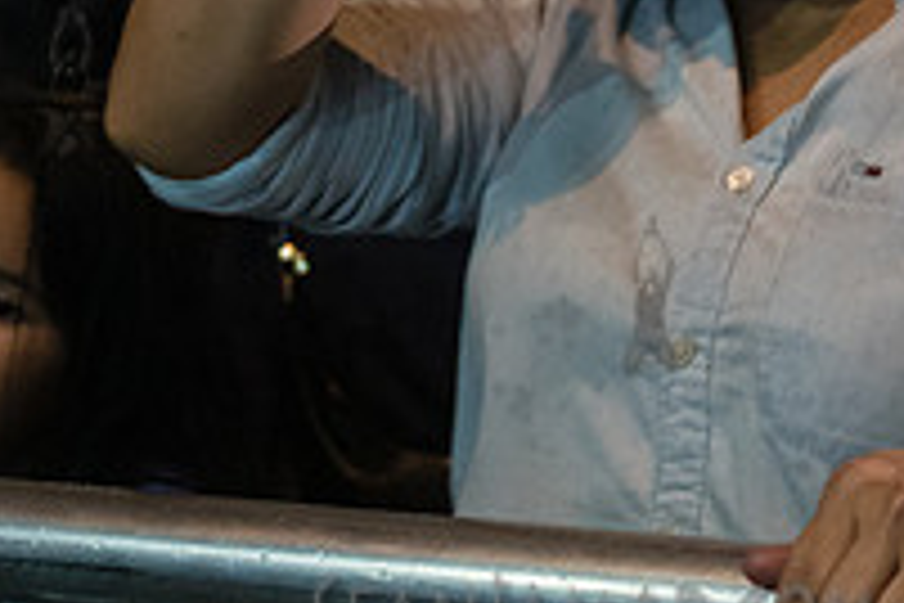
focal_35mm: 128
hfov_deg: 15.9
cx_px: 654
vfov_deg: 10.6
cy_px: -46
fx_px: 3214
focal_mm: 32
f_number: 2.8
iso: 3200
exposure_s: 1/100
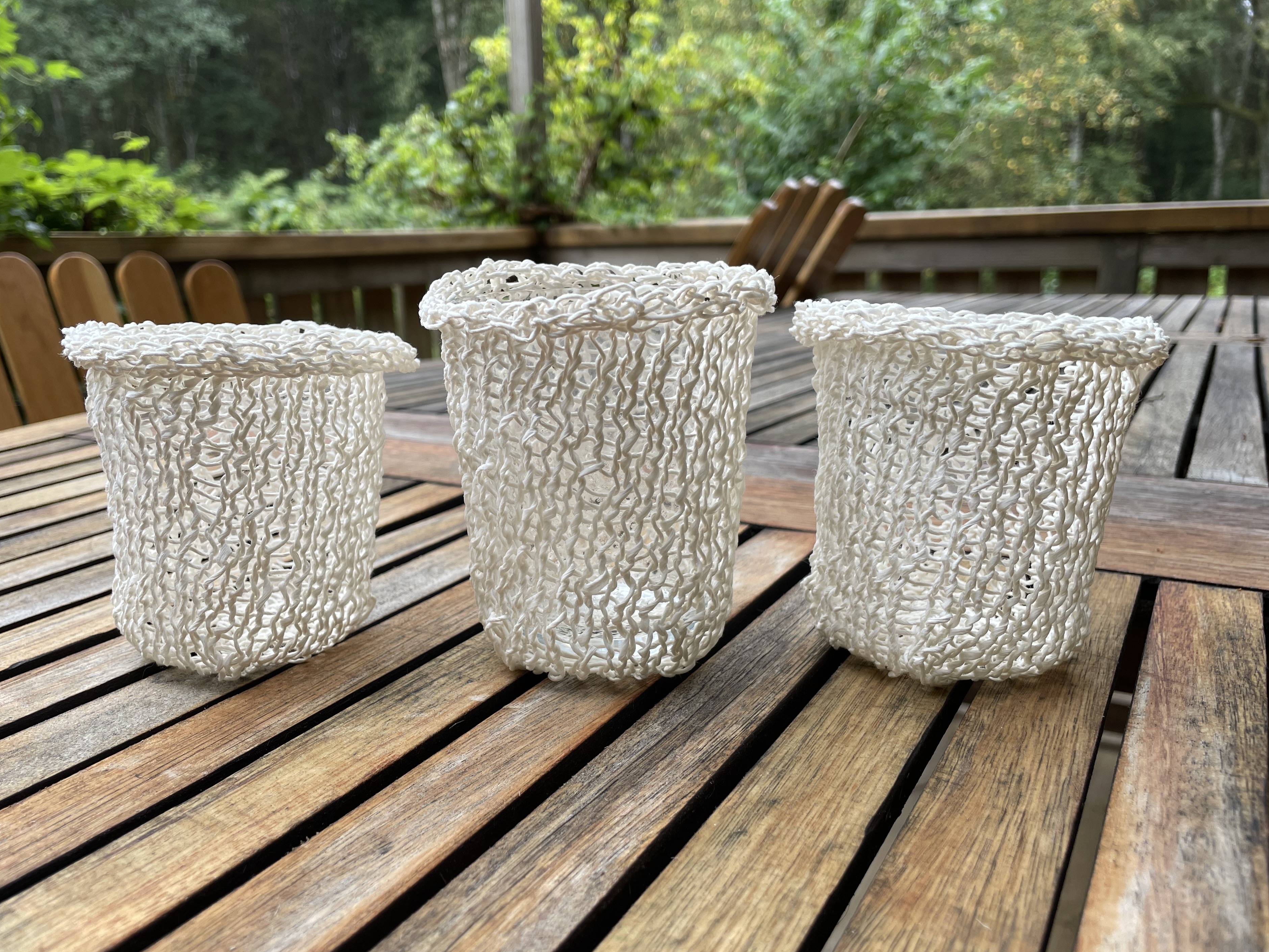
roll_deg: +1.8
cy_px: 501
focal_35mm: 28
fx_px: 1026
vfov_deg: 49.7
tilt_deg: -14.3
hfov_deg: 63.4
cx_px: 590
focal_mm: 4.2
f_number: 1.6
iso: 32
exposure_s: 1/124
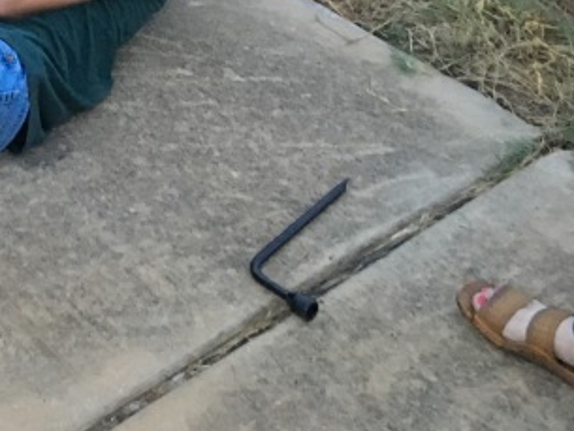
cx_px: -167
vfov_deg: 18.2
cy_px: -120
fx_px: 1261
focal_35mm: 76
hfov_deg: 22.9
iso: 400
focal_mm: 4.15
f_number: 2.2
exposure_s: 1/15
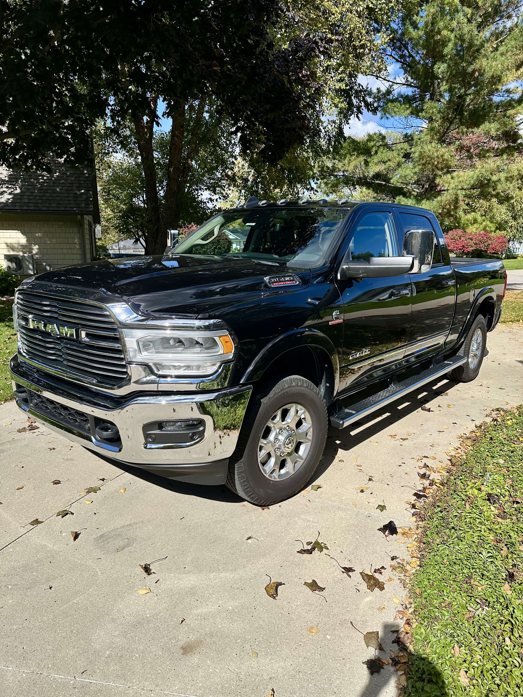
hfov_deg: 56.8
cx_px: 262
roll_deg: -1.0
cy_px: 348
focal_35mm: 24
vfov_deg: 71.6
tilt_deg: -11.2
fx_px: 483
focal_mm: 6.86
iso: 80
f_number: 1.78
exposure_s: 1/4762
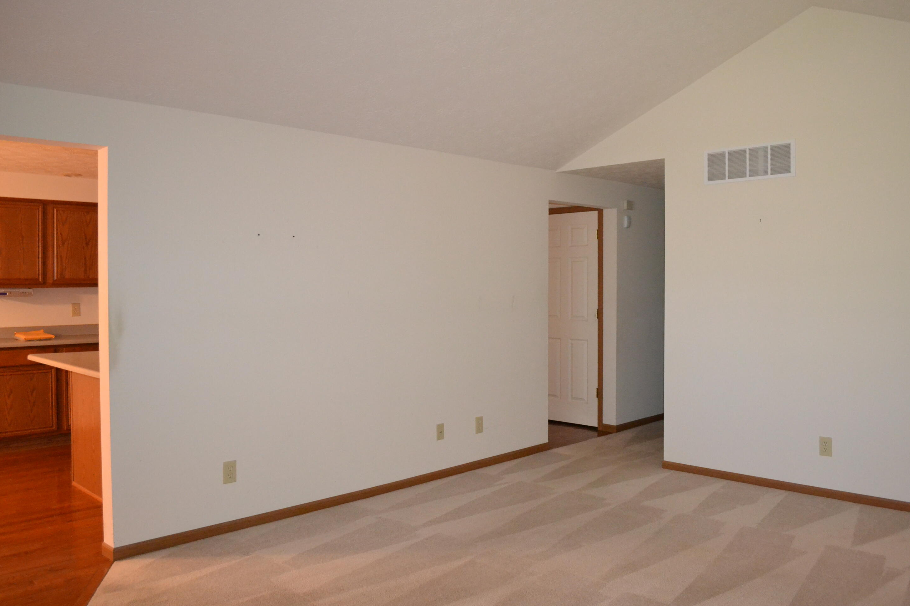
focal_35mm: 28
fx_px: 708
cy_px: 294
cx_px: 470
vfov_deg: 46.4
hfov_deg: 65.5
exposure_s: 1/60
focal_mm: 18
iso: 2800
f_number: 3.5
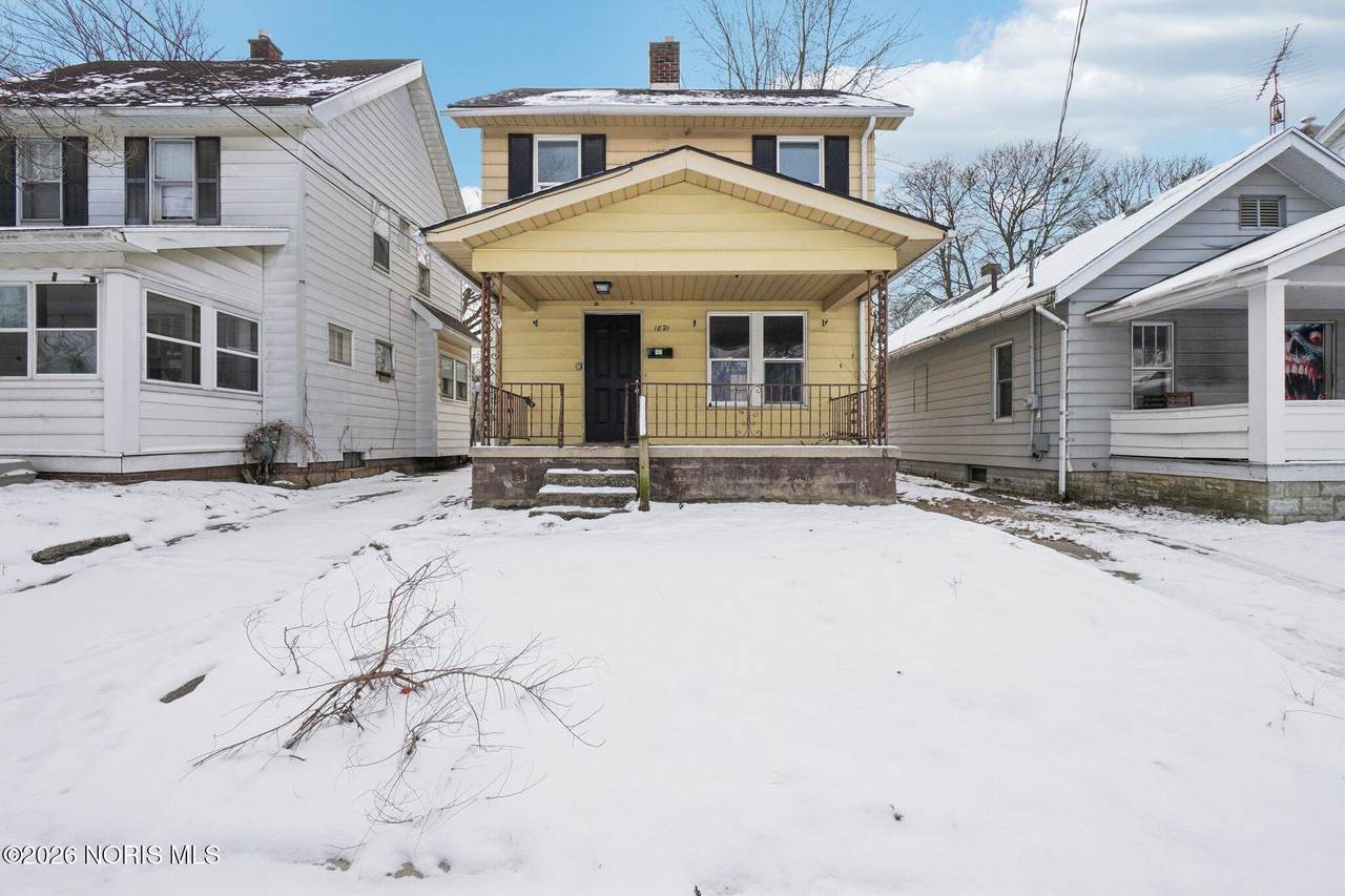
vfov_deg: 77.3
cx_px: 672
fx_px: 560
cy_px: 448
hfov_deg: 100.4
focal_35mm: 15
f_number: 8
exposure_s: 1/350
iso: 100
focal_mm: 10
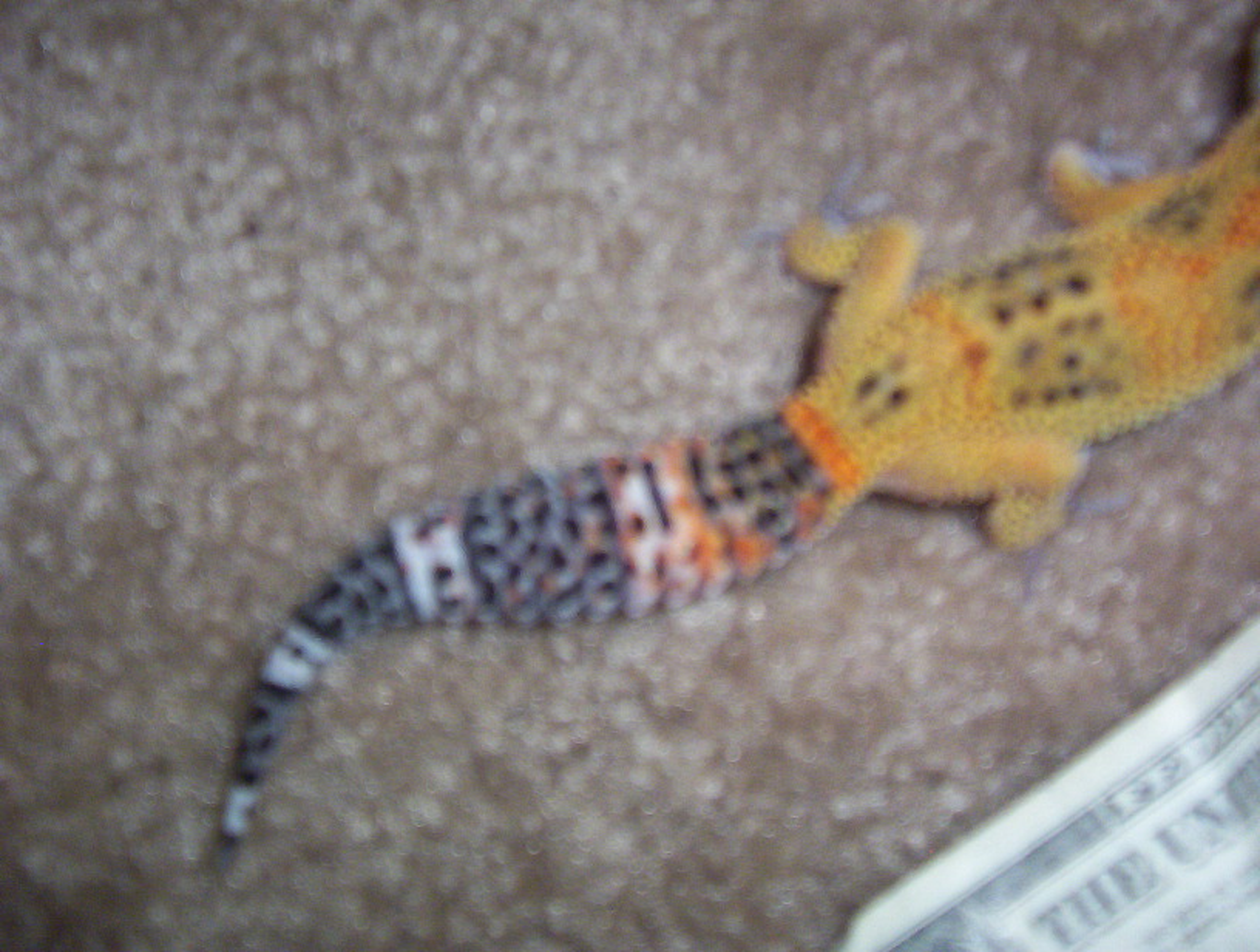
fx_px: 1313
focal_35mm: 36
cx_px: 630
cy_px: 476
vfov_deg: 39.8
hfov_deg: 51.2
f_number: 2.76
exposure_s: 1/30
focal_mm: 5.54
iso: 140
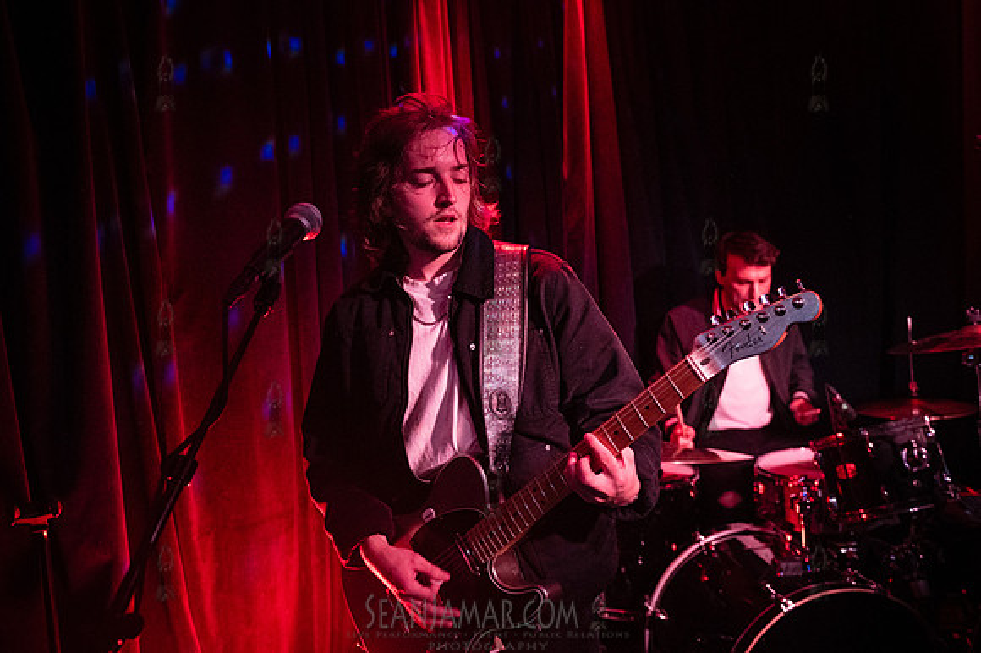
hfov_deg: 59.3
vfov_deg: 41.5
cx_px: 483
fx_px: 861
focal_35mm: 32
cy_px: 289
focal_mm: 27
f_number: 3.5
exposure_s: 1/250
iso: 12800
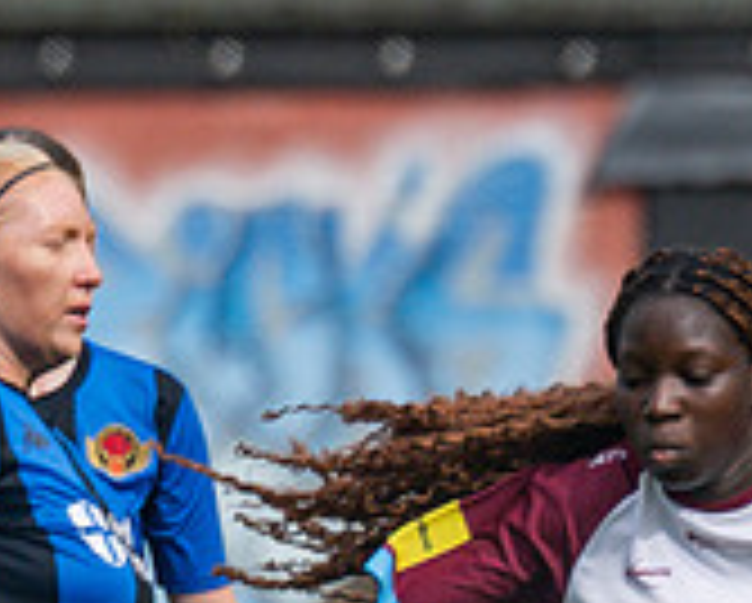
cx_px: -129
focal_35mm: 2980
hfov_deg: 0.6
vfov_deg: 0.5
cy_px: 692
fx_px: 66401
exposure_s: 1/1000
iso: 140
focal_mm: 300
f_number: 4
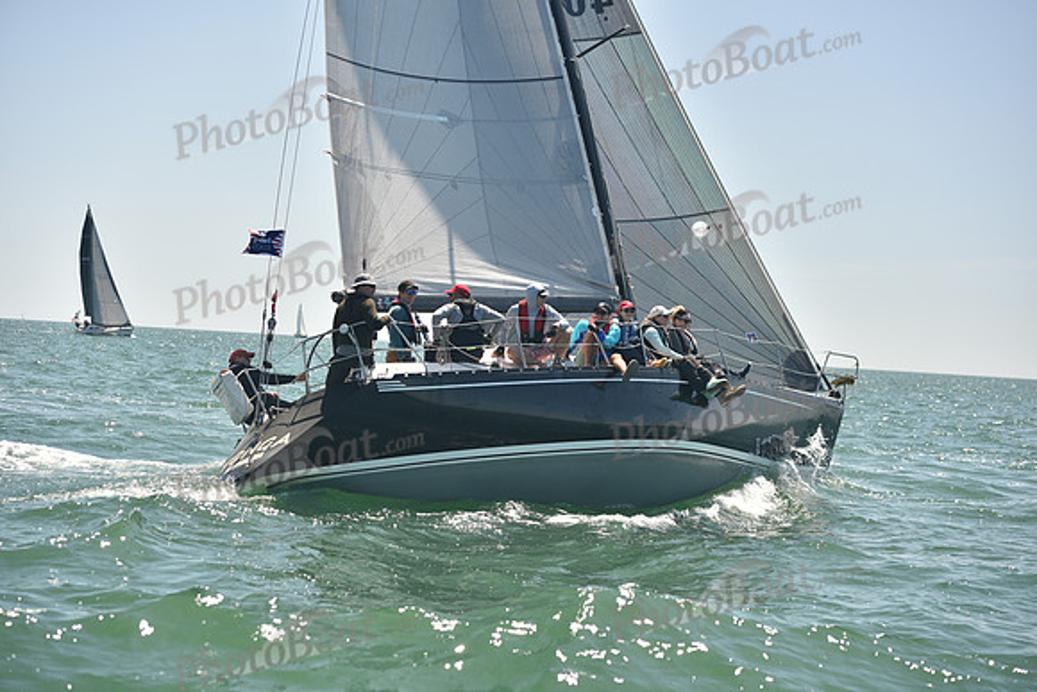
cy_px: 346
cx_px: 518
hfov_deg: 28.8
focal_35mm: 70
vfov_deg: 19.5
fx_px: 2017
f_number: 4
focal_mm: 70
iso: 250
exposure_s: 1/800
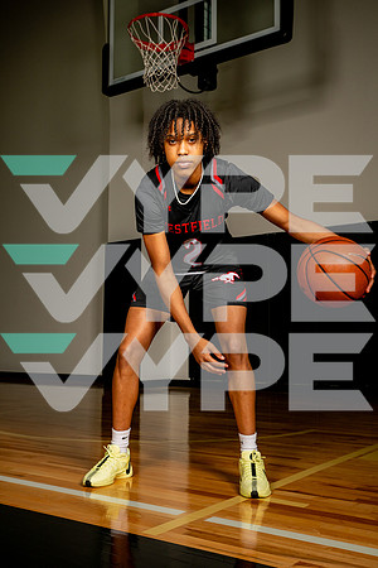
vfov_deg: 48.5
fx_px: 630
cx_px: 189
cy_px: 284
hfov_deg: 33.4
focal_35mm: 40
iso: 250
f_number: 8
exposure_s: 1/500
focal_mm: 40
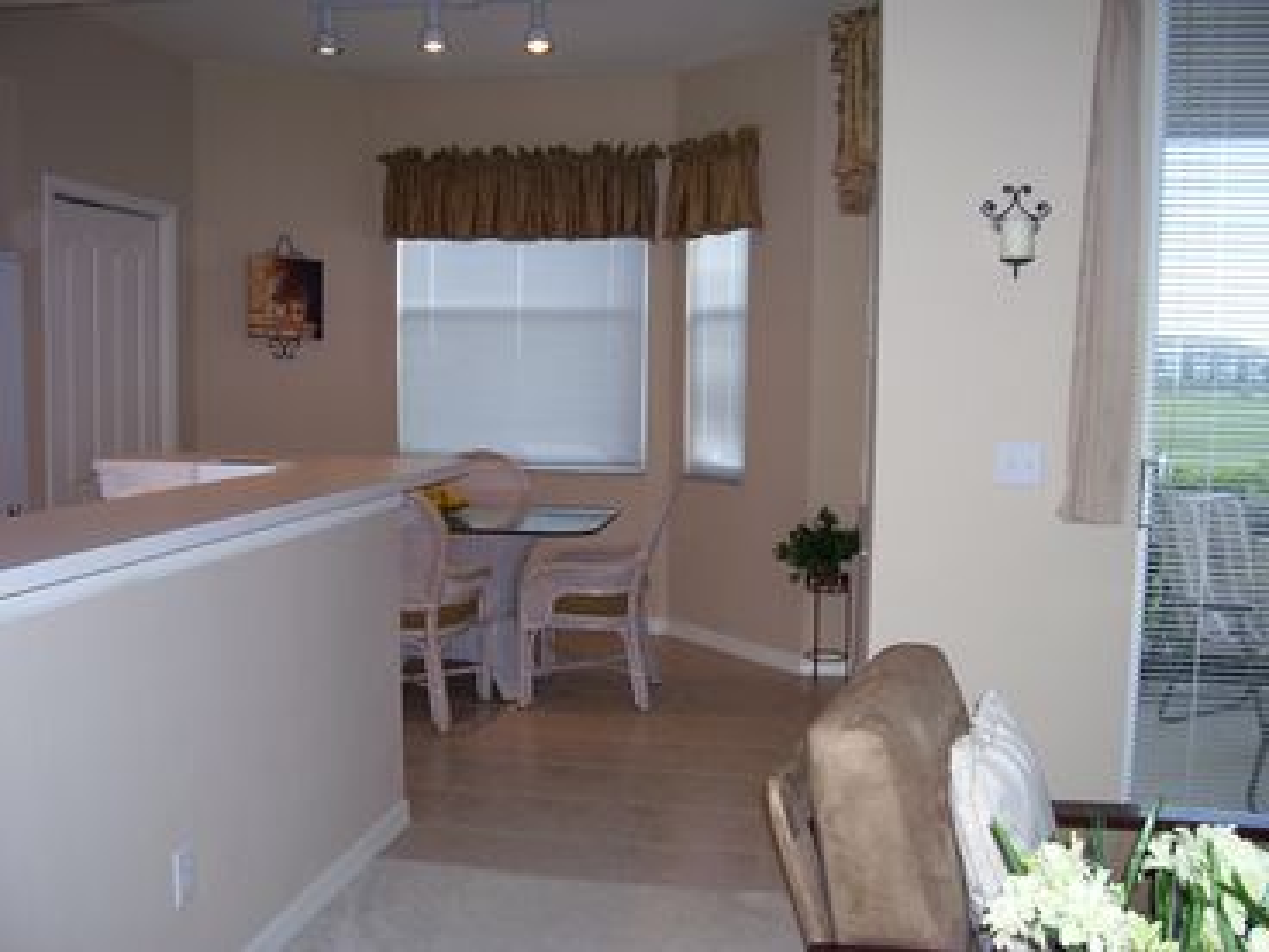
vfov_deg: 41.8
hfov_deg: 54.0
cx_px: 634
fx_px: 1246
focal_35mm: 34
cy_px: 476
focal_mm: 5.6
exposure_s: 1/60
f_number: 2.7
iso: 80
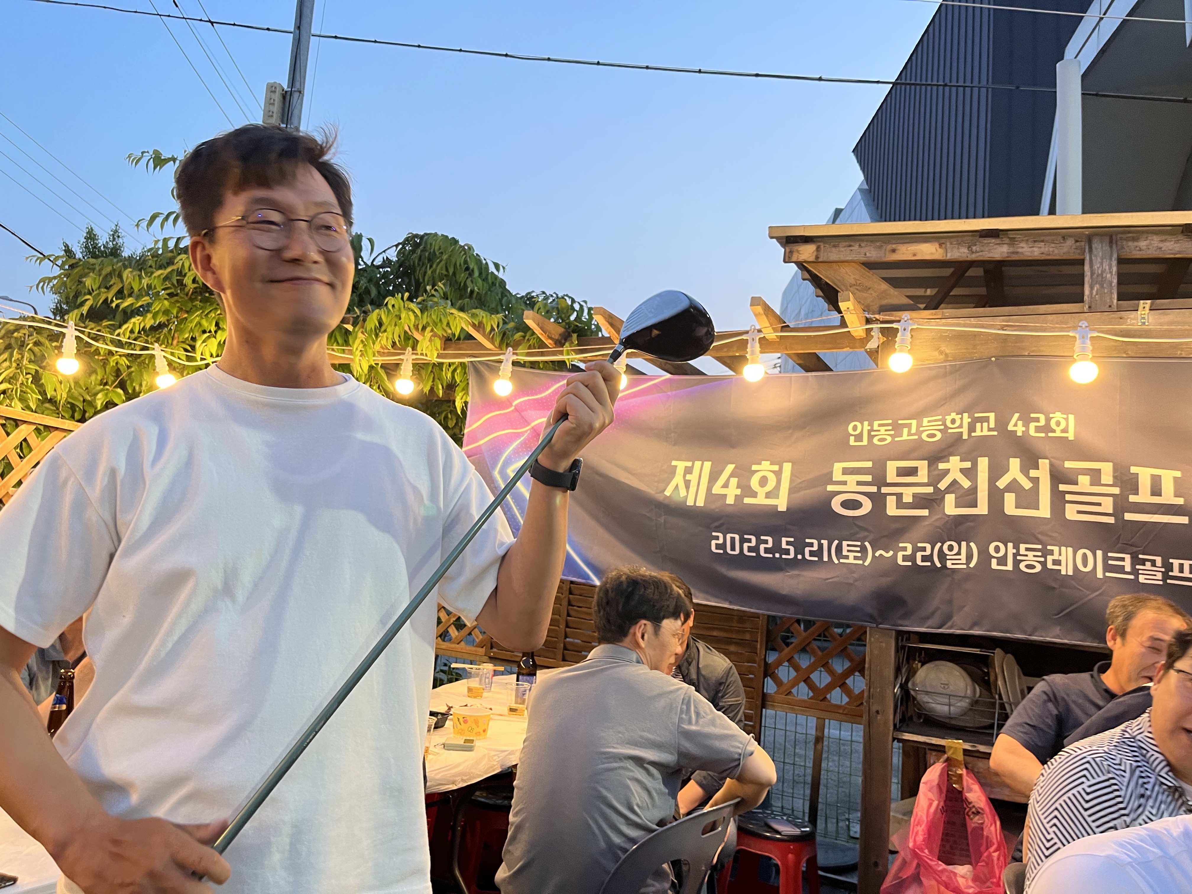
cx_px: 596
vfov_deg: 53.1
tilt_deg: +7.0
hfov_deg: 67.3
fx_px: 895
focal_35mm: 26
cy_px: 447
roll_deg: -6.2
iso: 160
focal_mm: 5.1
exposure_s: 1/60
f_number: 1.6
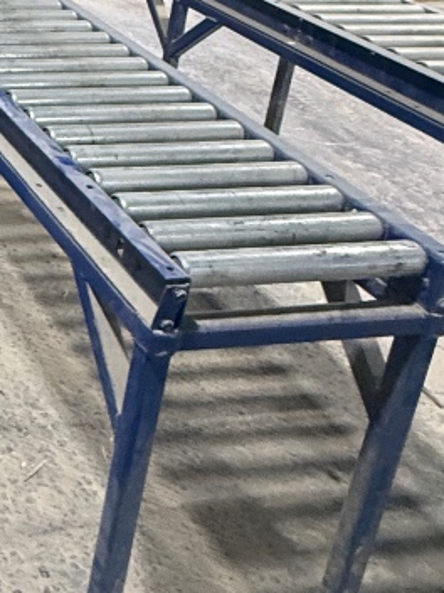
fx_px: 906
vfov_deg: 32.5
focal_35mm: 53
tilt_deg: -15.0
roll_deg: -3.6
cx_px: -261
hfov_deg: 21.8
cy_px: -33
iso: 320
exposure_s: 1/120
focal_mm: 2.22
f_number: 2.2
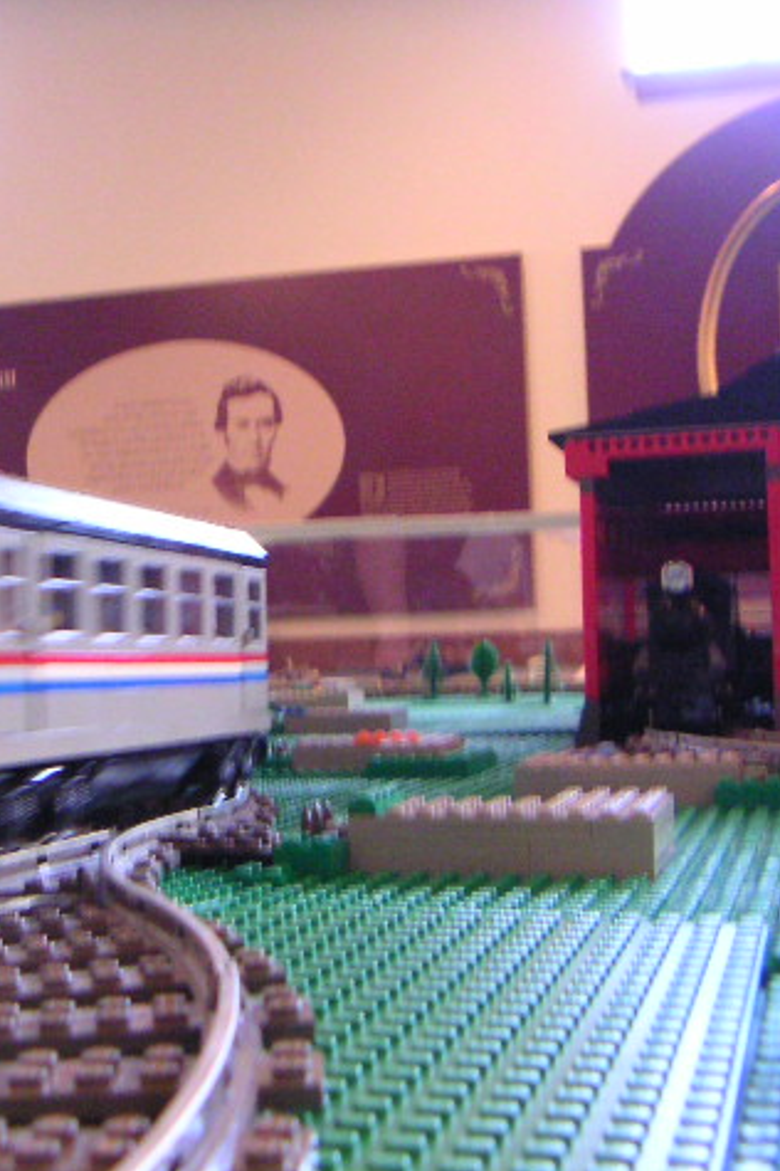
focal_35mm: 52
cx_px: 195
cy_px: 590
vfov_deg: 38.2
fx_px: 1690
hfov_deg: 25.7
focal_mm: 4.8
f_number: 2.8
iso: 400
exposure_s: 1/20
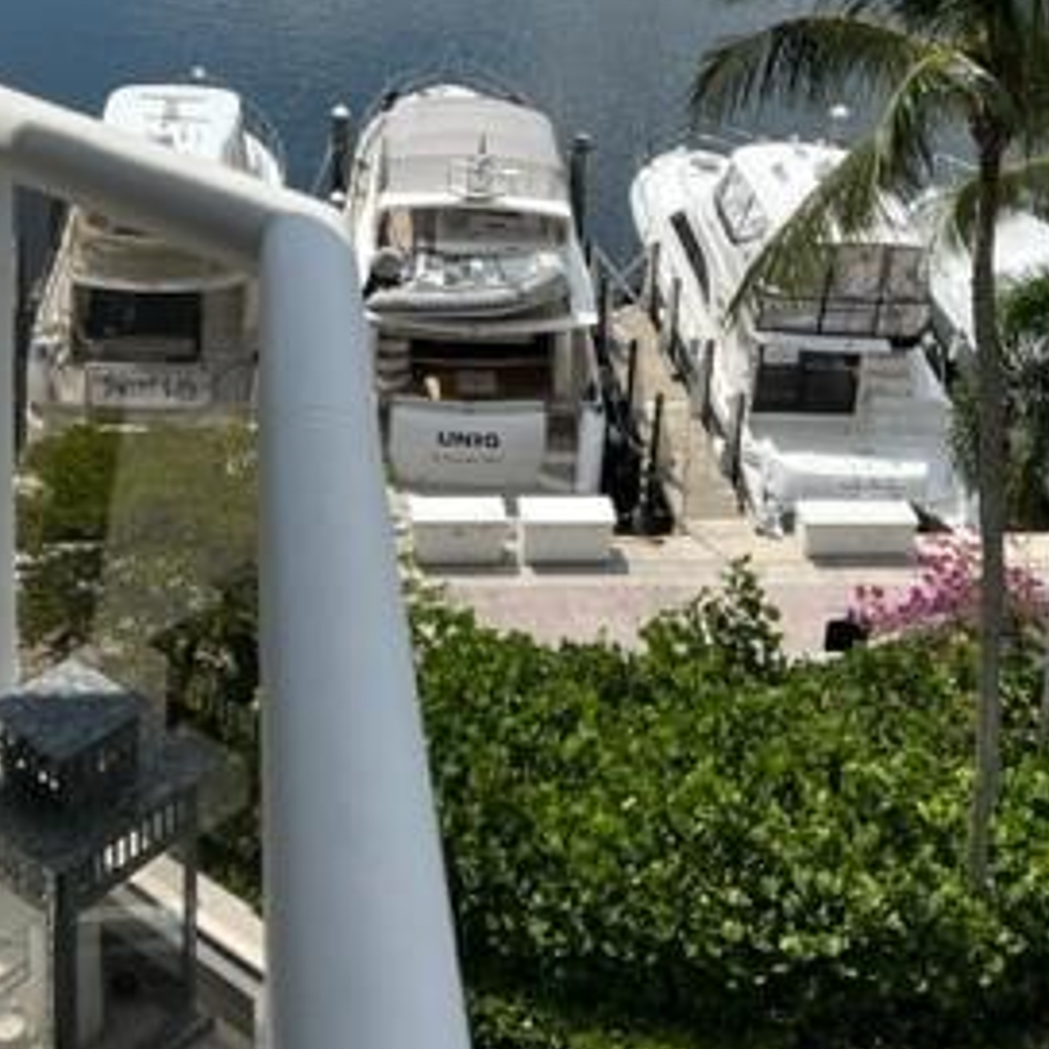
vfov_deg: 30.2
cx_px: 474
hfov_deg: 31.6
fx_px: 1851
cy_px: 93
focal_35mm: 54
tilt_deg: -16.9
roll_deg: -3.2
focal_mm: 5.7
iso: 50
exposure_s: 1/7463
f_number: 1.5
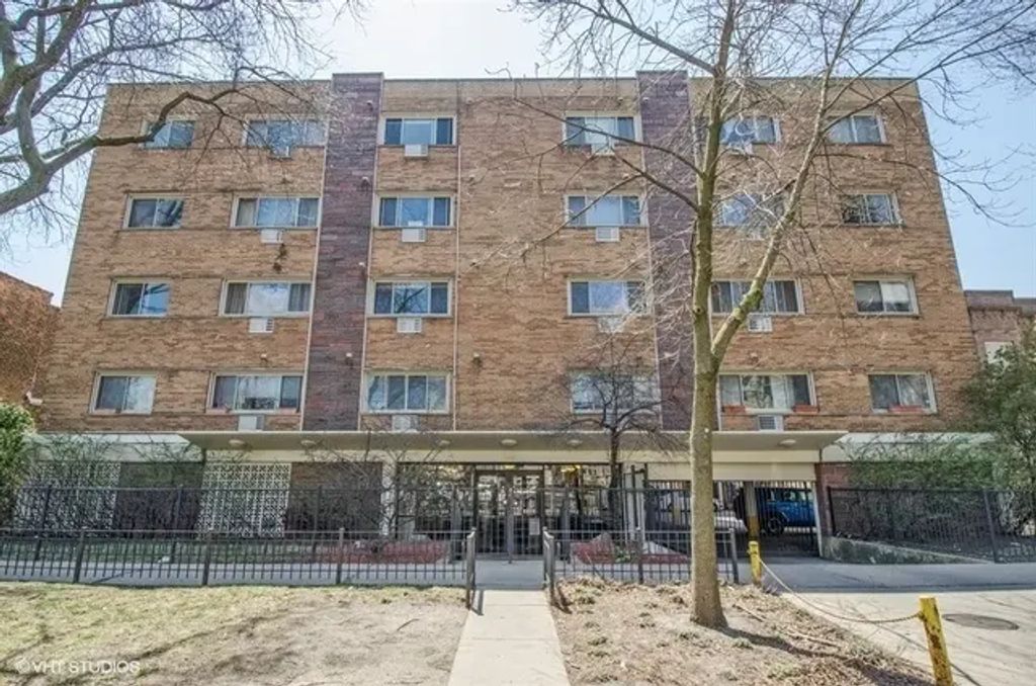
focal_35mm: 18
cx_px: 518
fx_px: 517
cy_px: 343
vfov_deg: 67.1
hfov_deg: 90.1
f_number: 9
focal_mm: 12
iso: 200
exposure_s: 1/125
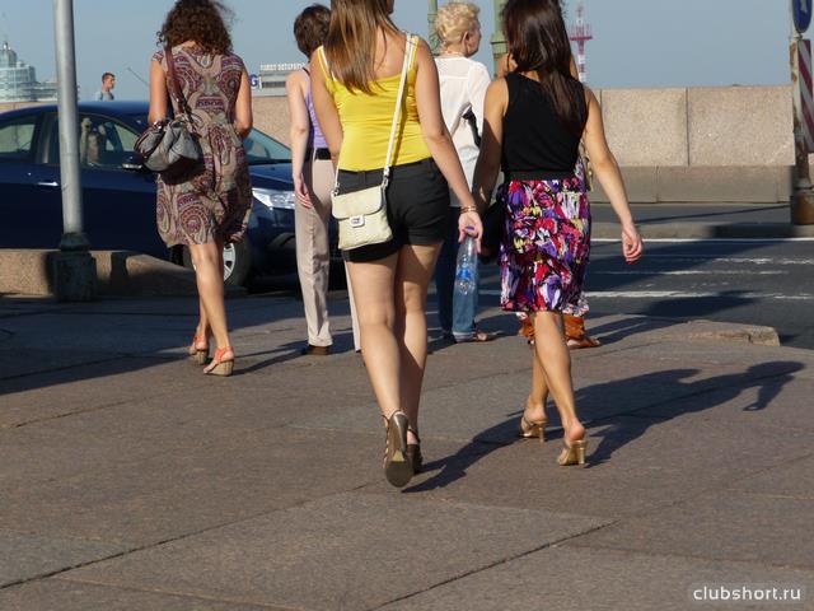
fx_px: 2634
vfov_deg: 13.2
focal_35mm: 112
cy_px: 306
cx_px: 407
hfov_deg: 17.6
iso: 100
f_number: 4.7
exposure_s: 1/640
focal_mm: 19.1
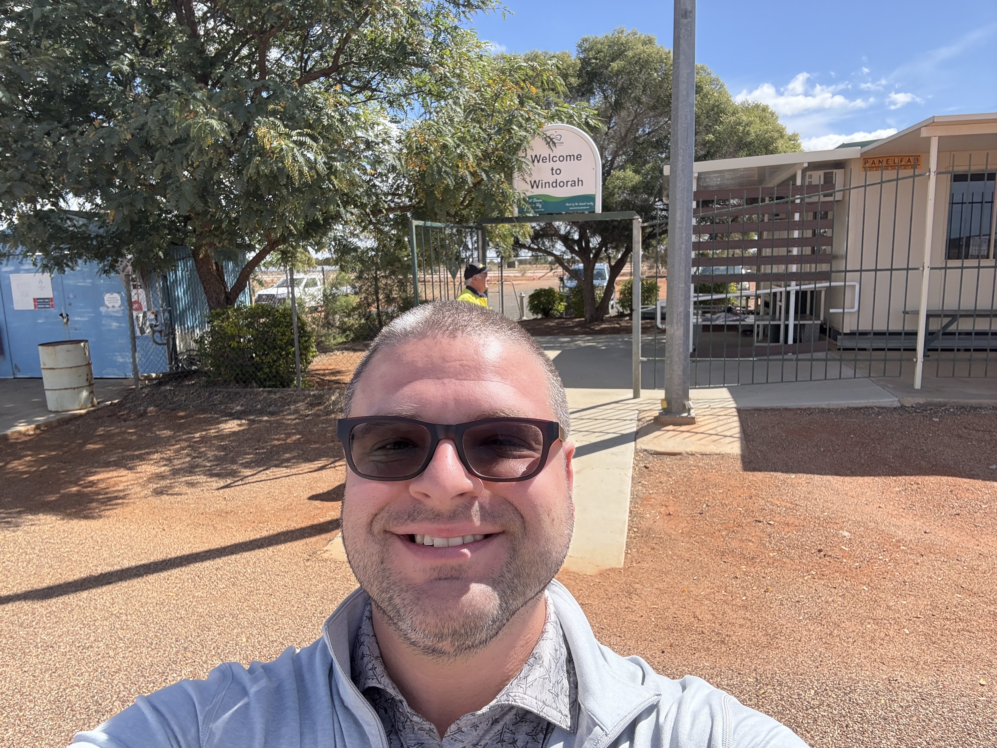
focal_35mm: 23
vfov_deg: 58.9
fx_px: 662
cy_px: 374
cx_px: 498
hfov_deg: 73.9
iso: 40
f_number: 1.9
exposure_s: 1/1000
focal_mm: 2.69
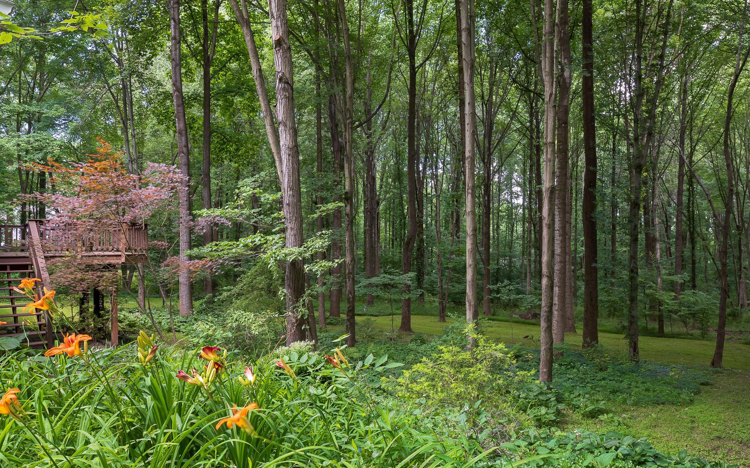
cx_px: 368
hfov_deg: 72.5
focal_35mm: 25
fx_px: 511
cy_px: 243
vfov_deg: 49.3
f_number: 16
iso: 320
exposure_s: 1/6
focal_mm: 24
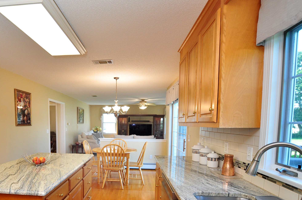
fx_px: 184
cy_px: 139
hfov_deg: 77.0
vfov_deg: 55.5
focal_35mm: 22
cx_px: 110
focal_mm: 10
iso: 400
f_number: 5
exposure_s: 1/50
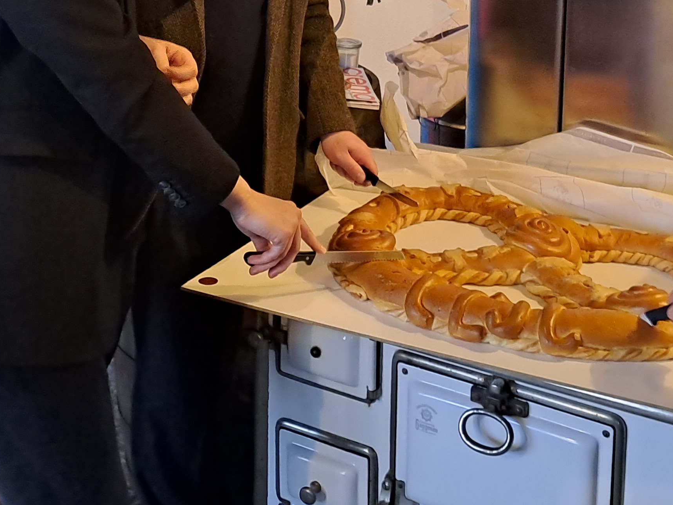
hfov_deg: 33.2
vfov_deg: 23.9
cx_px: 357
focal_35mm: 58
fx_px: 1128
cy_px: -27
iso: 320
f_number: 1.8
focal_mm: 4.65
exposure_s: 1/25
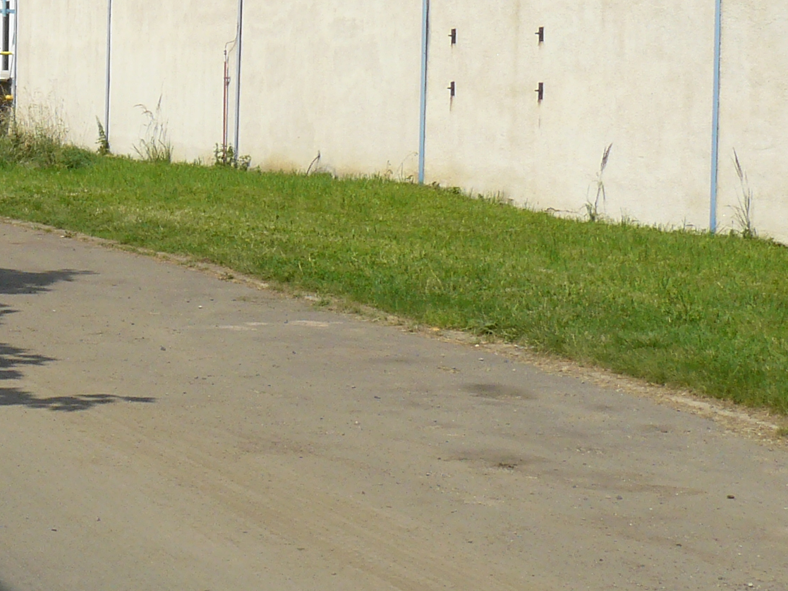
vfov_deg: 14.9
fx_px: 2254
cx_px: -88
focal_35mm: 99
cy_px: 133
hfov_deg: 19.0
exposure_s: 1/500
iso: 100
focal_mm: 6
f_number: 5.6
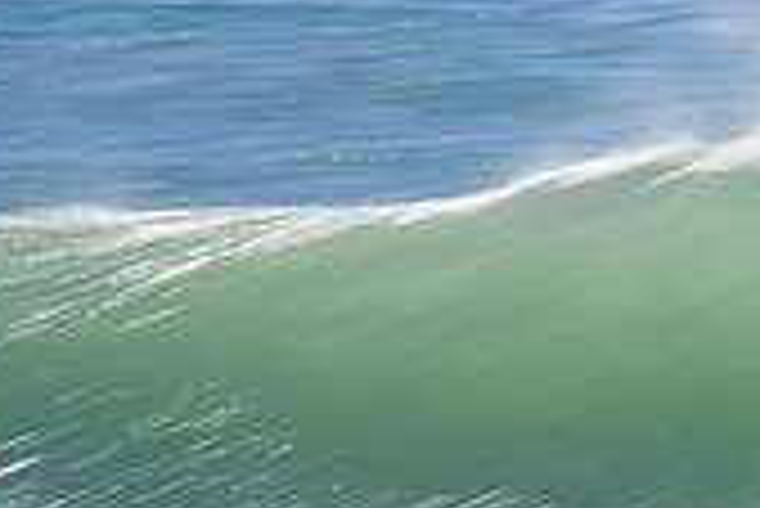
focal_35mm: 1802
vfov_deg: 0.8
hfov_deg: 1.1
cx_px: 861
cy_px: 541
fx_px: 38074
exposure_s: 1/20
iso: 31
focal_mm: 500
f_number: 10
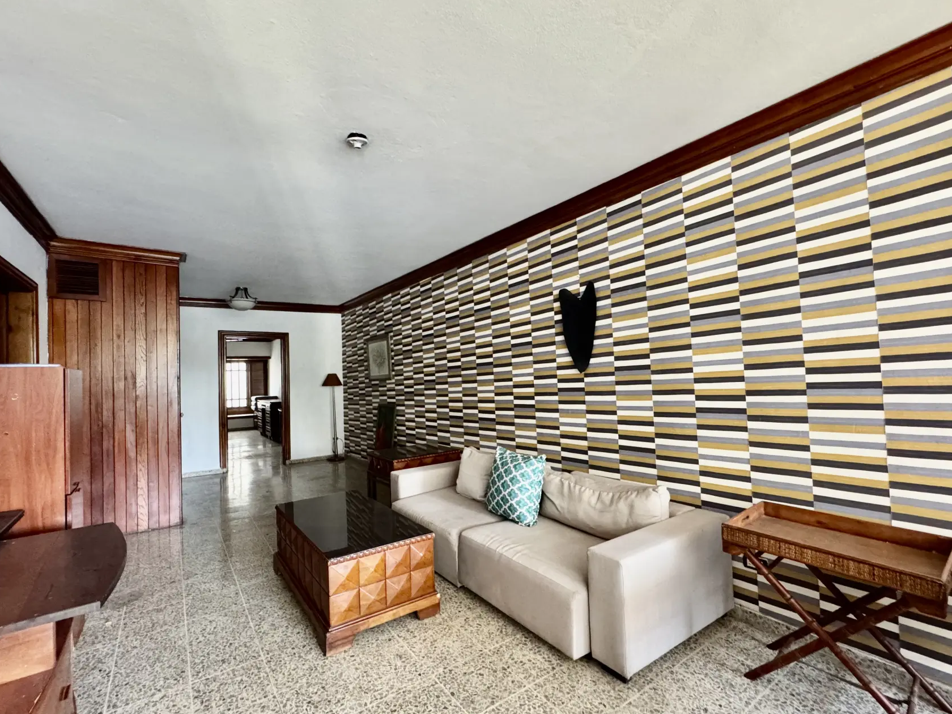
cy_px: 371
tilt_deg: +0.3
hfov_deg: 94.5
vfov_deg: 78.1
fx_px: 440
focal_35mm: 16
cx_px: 460
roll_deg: +1.4
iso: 800
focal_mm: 2.22
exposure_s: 1/60
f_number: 2.2
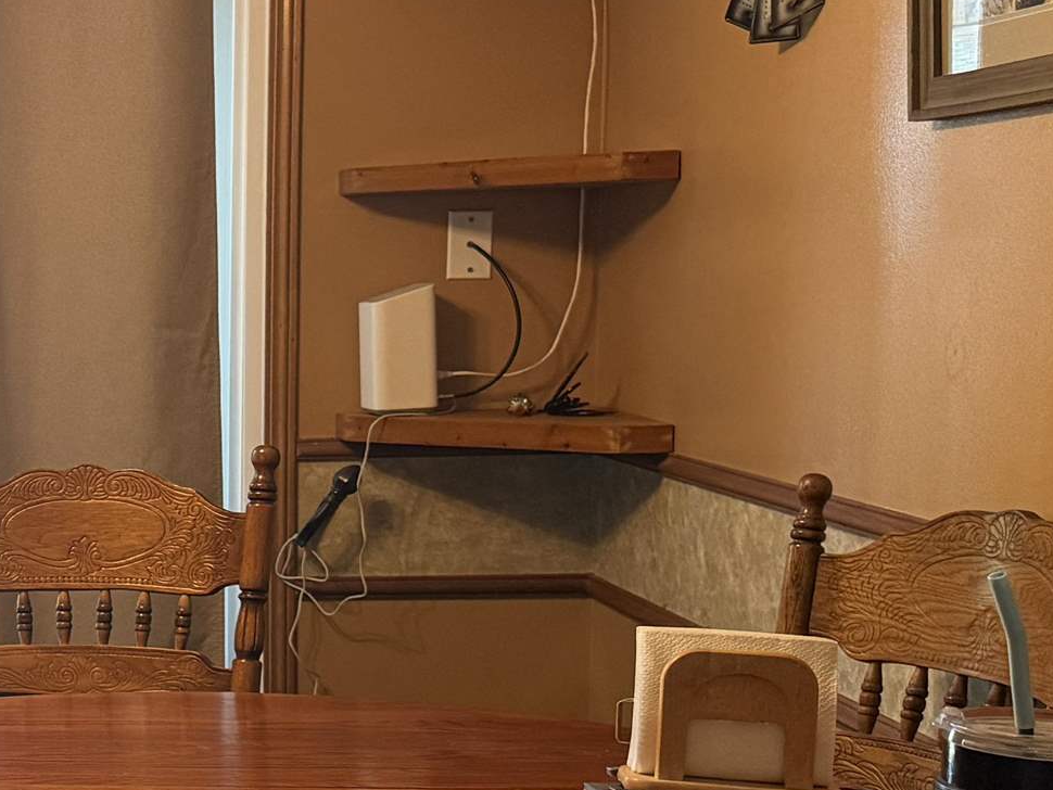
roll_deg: +1.1
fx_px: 2312
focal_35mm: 76
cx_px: -326
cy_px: 494
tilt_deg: -6.0
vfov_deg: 19.4
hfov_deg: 22.8
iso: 400
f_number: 1.78
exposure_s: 1/120
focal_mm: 6.76
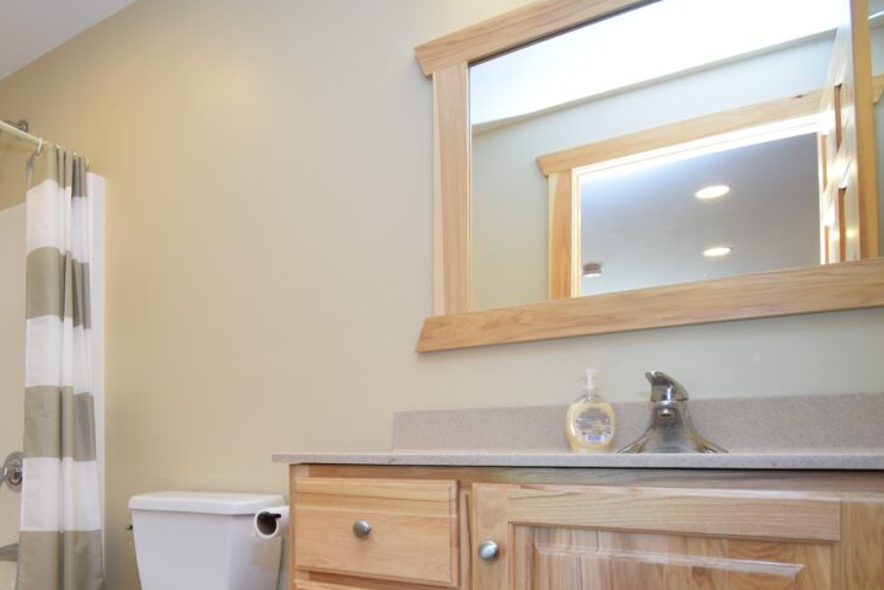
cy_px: 446
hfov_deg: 67.1
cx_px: 222
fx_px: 614
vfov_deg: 49.2
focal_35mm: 25
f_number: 4.5
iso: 560
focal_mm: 10
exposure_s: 1/60
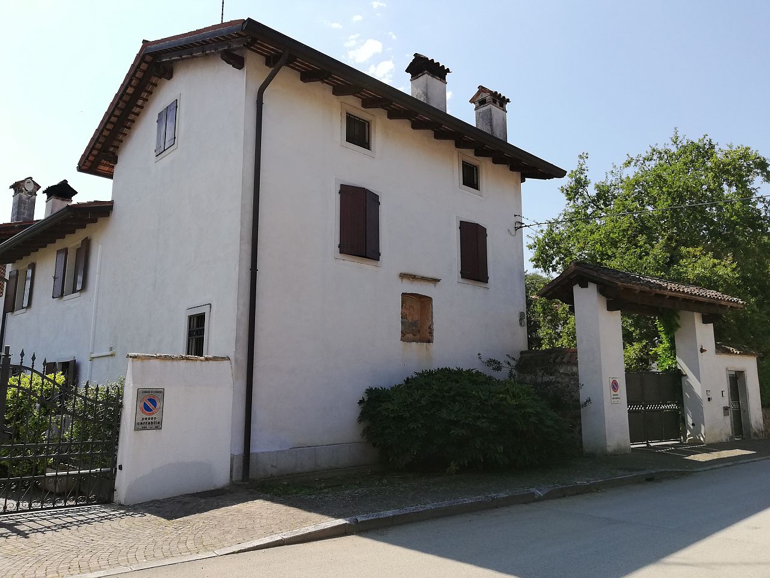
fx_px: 578
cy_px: 289
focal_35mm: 26
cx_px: 385
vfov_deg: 53.1
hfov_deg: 67.3
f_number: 2.2
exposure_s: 1/880
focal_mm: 3.81
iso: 50
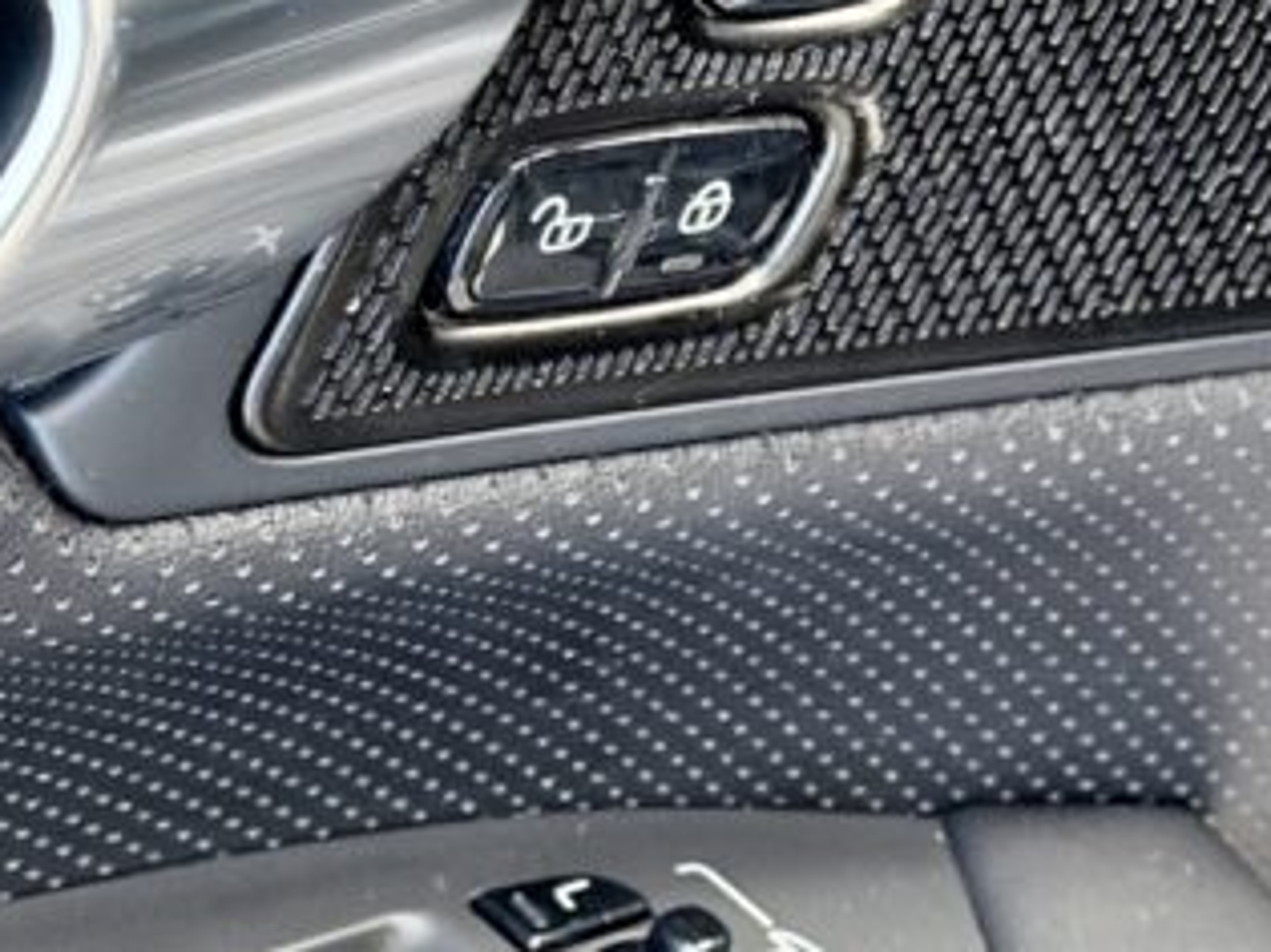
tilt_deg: -32.9
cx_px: 541
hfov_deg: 12.7
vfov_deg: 9.5
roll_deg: +2.3
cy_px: 532
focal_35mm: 156
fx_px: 5726
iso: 400
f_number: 1.78
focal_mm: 6.76
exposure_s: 1/33
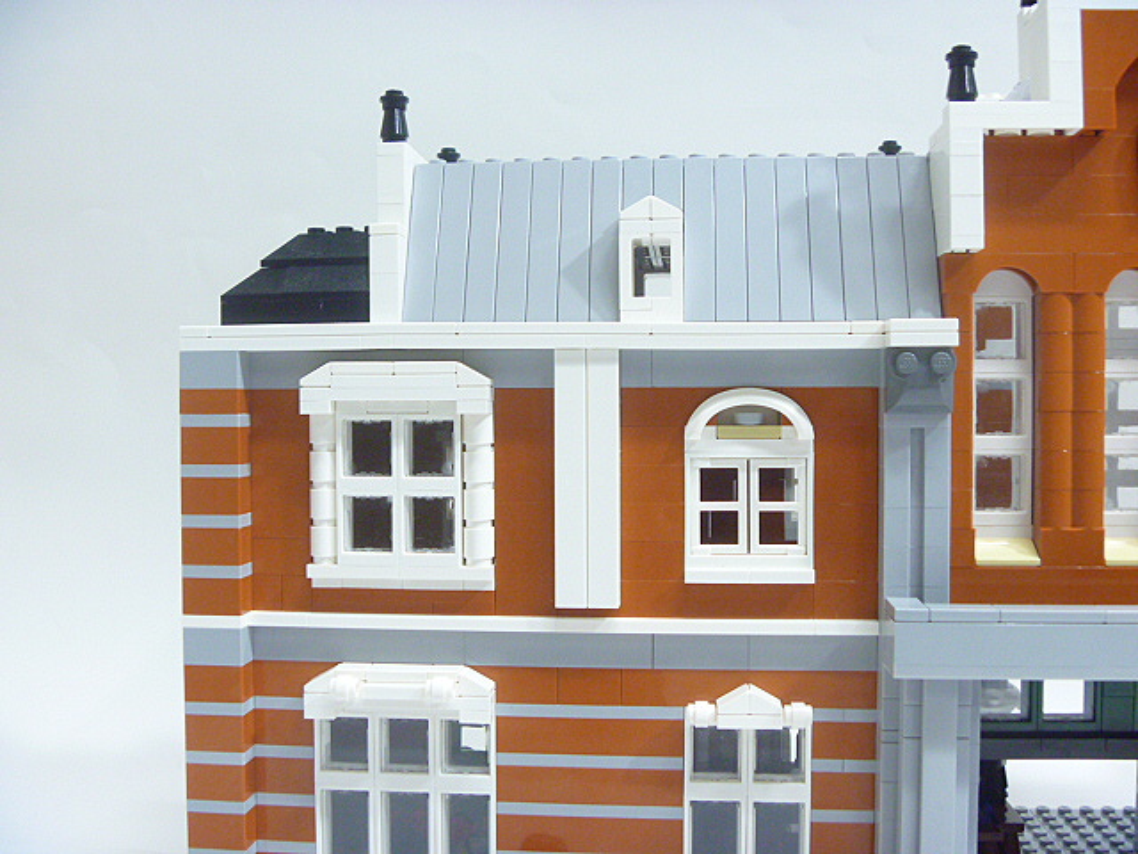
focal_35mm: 35
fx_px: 1151
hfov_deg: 52.6
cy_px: 427
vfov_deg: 40.7
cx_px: 569
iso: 400
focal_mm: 6.3
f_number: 3.5
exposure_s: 1/13
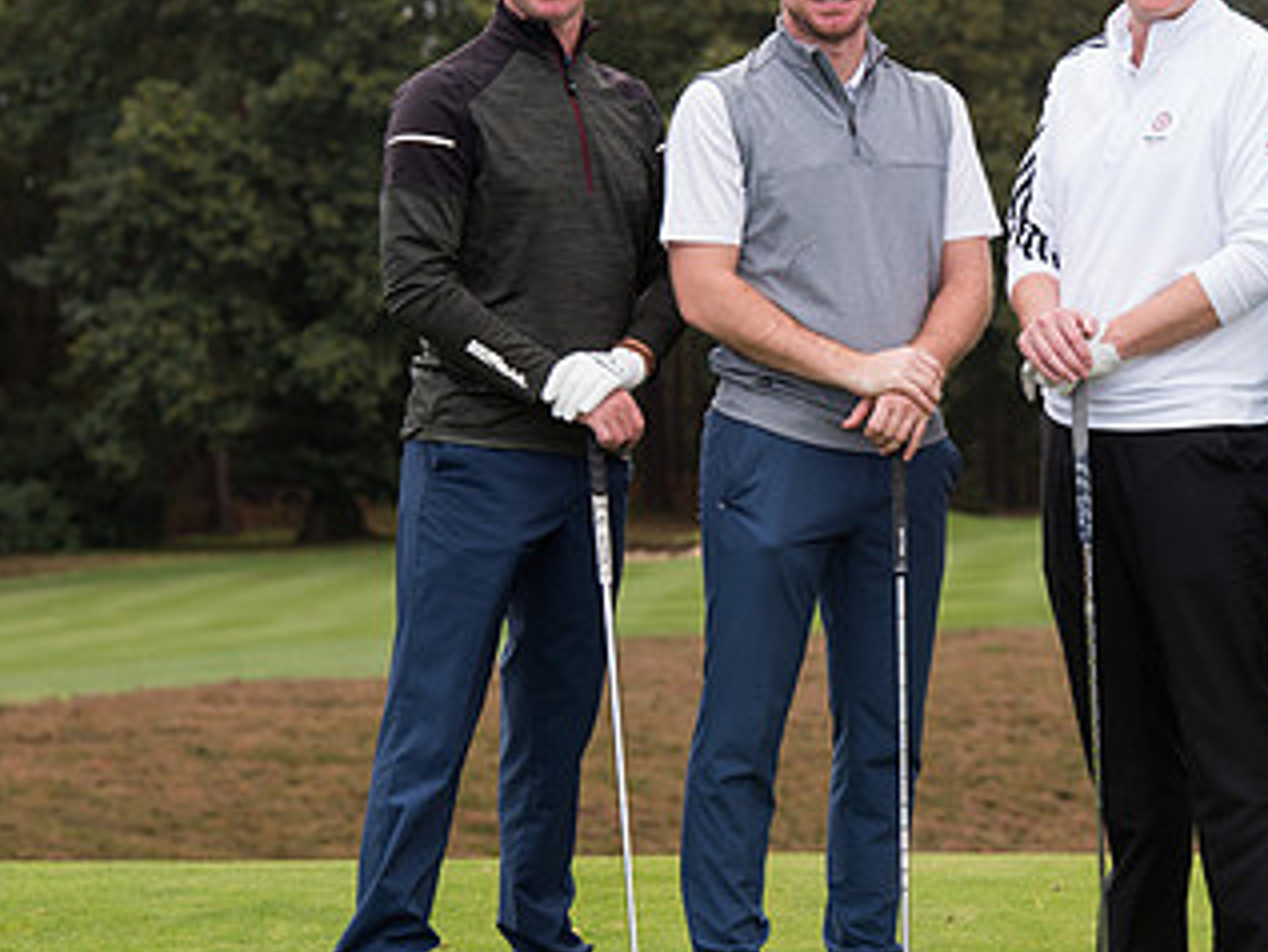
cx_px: 1016
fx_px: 7732
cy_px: 370
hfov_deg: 9.4
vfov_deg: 7.0
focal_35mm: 211
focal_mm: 120
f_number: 7.1
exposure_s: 1/250
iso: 400
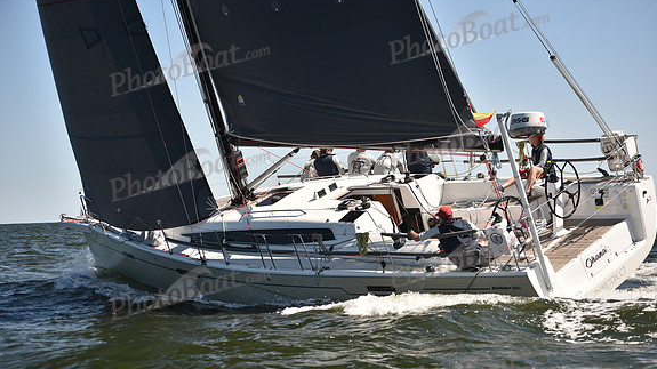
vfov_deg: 16.3
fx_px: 1289
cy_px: 215
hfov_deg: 28.6
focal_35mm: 74
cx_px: 330
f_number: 3.2
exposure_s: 1/1600
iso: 250
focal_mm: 70
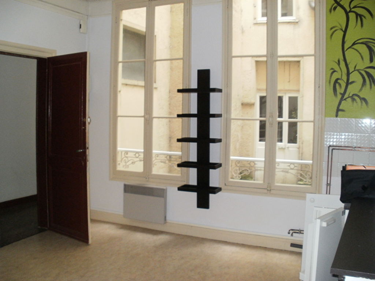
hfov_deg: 51.4
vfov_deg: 39.7
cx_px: 188
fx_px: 390
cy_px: 140
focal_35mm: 36
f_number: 3.5
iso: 320
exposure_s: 1/30
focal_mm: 6.3
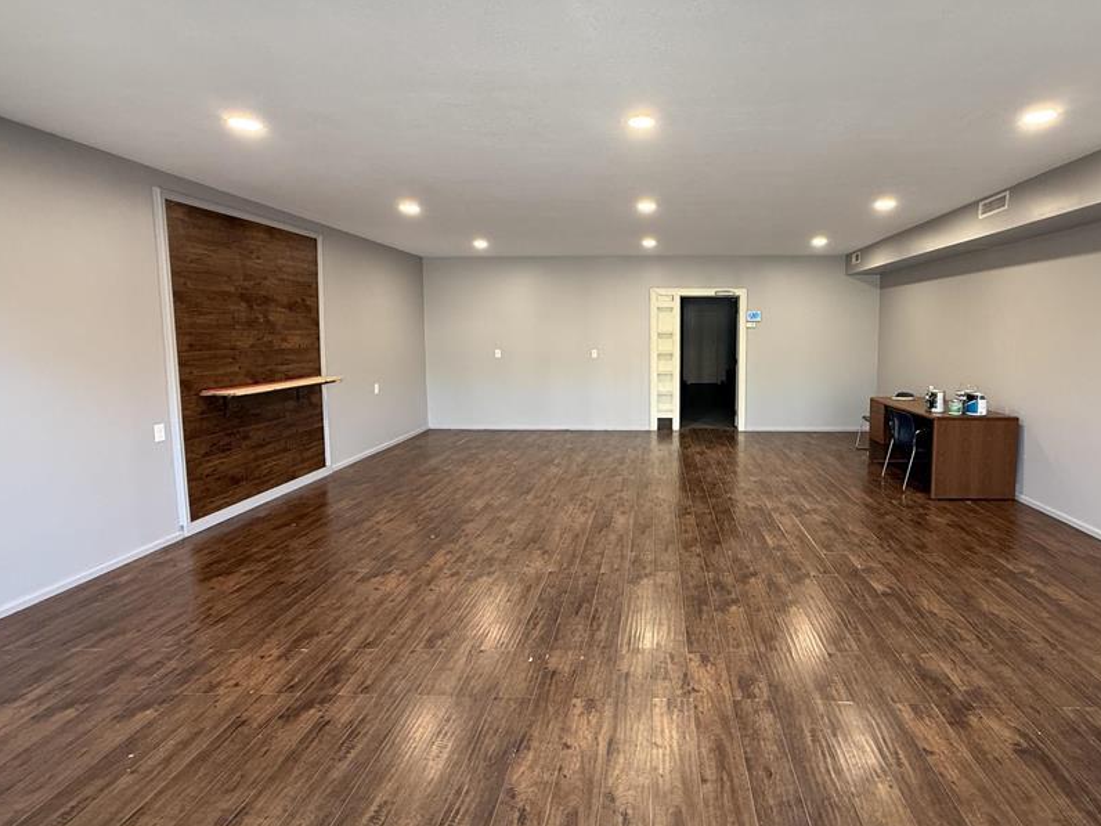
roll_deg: +0.2
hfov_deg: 86.9
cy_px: 374
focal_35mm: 18
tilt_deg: -4.1
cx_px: 650
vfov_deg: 71.4
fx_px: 573
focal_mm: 2.22
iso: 400
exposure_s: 1/60
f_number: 2.2
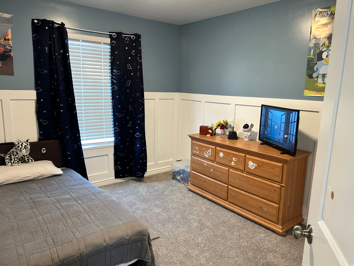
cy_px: 133
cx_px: 177
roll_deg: -1.8
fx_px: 266
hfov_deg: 67.3
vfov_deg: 53.1
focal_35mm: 26
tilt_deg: -8.5
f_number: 1.5
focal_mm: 5.7
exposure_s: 1/60
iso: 250
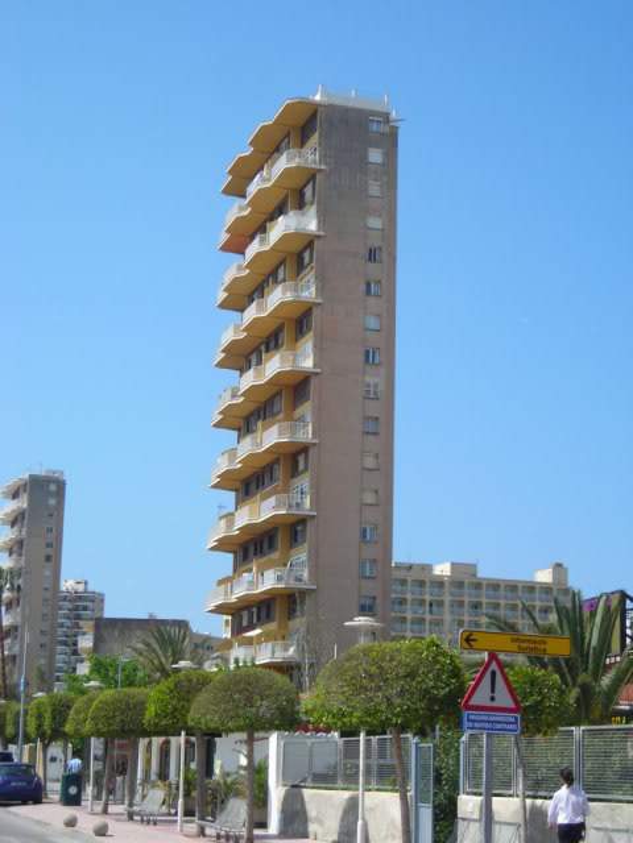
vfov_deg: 29.8
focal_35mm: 65
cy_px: 422
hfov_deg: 22.6
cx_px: 316
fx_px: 1585
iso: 50
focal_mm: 10.8
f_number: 7.7
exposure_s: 1/145
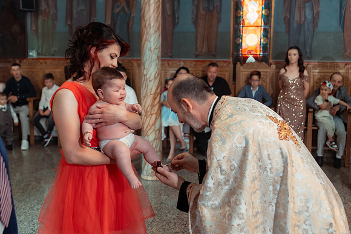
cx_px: 174
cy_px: 108
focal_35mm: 39
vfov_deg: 34.4
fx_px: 379
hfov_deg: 49.7
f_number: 2.8
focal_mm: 35
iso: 1600
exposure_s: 1/200
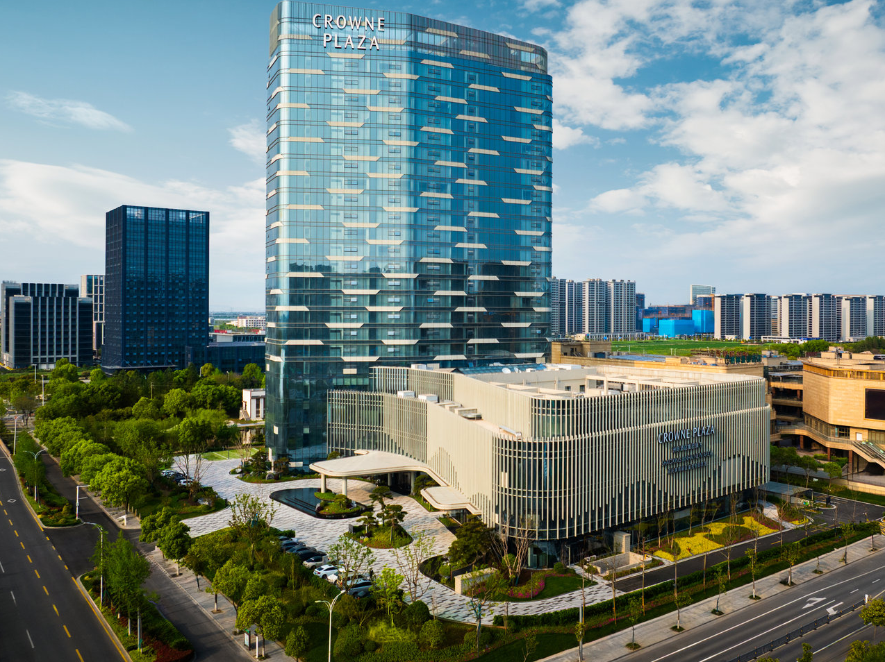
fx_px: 767
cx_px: 506
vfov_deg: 46.5
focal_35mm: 30
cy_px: 271
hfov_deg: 59.7
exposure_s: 1/1000
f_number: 2.8
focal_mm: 12.29
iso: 100
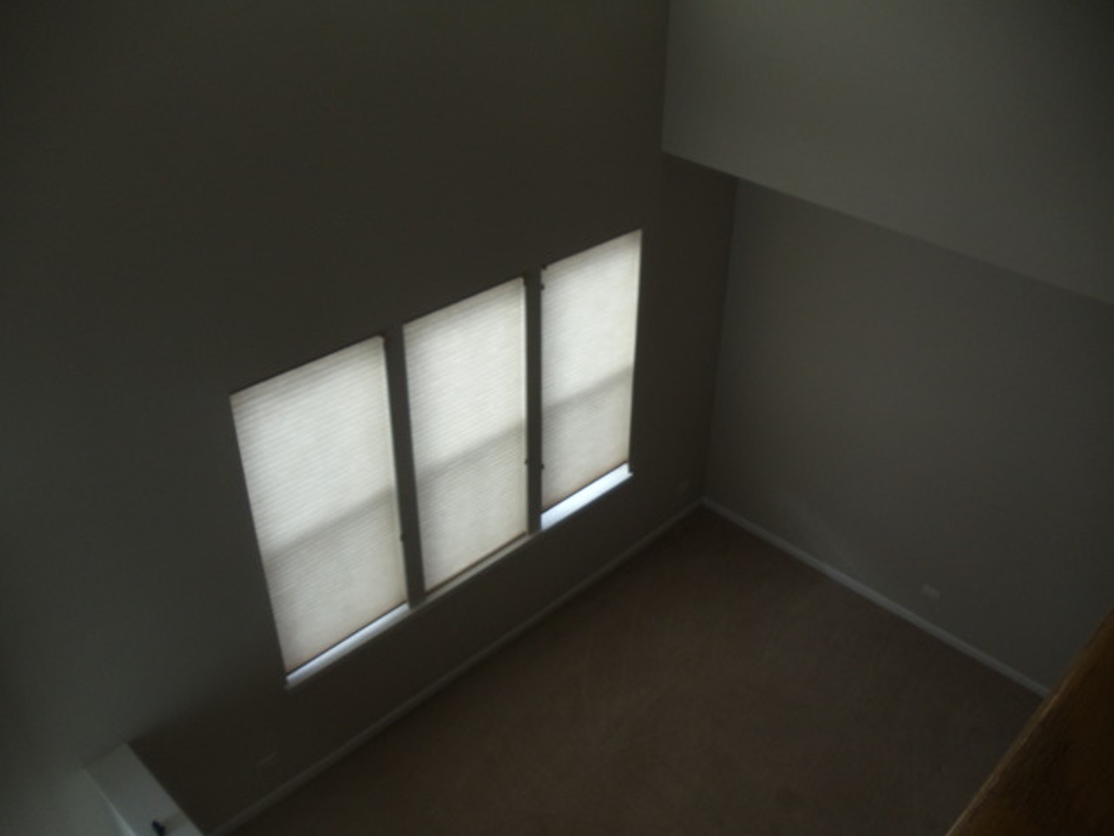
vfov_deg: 32.9
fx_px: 1416
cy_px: 418
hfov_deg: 42.9
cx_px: 557
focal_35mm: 44
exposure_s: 1/125
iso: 100
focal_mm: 6
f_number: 3.5
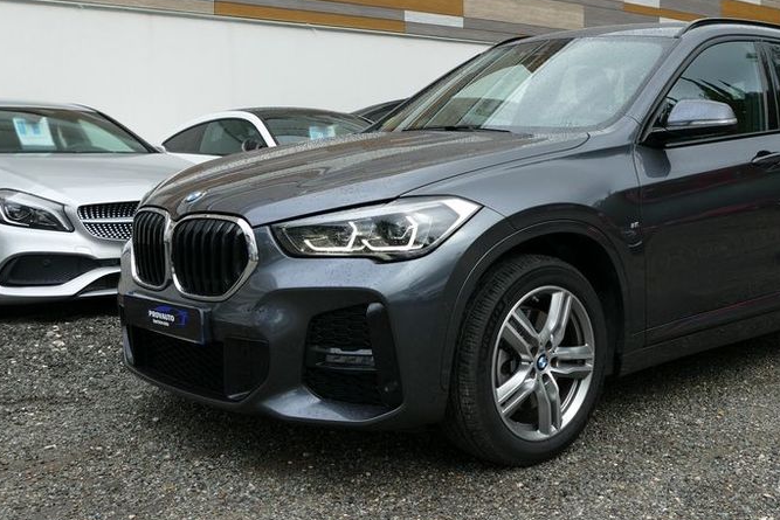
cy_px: 176
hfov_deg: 43.0
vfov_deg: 29.7
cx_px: 517
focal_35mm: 45
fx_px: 975
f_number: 3
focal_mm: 11.1
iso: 125
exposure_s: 1/160
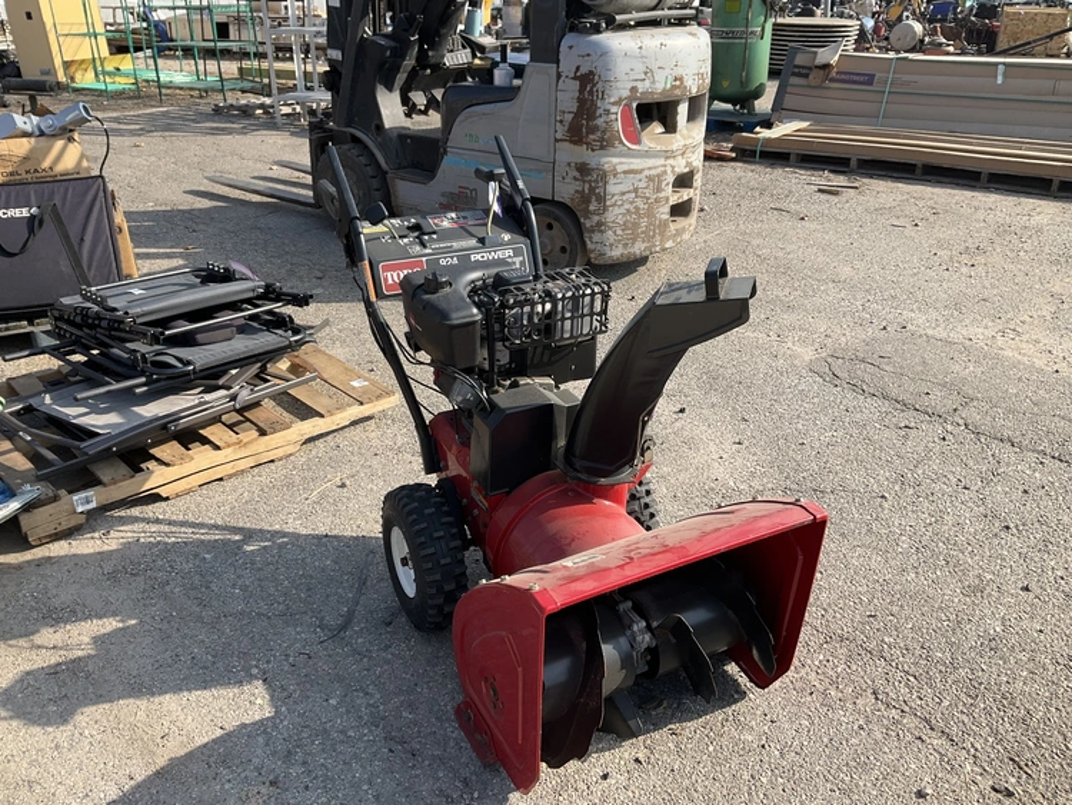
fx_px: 898
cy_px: 402
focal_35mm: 29
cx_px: 536
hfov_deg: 61.6
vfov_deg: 48.3
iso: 25
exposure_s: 1/1035
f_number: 1.8
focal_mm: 3
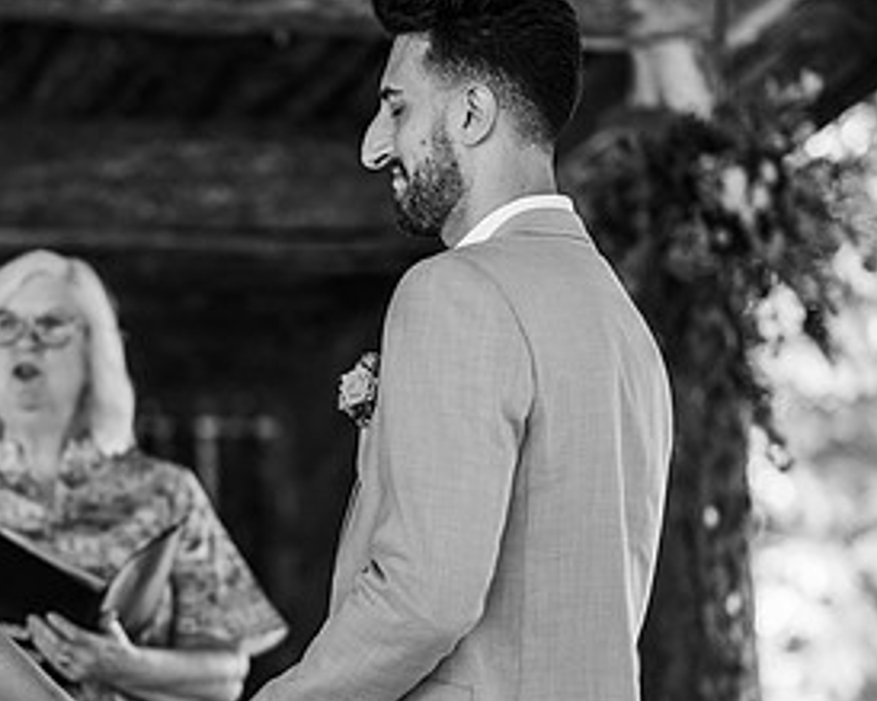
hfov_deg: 11.4
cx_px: 208
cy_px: 467
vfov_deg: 9.1
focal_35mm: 169
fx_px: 4385
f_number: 1.8
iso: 320
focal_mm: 85
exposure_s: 1/200
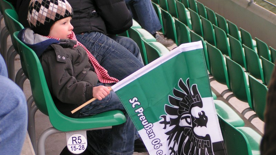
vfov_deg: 10.3
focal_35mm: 118
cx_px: 138
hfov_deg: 18.2
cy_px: 71
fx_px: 864
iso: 80
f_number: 3.5
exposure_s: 1/160
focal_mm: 16.6
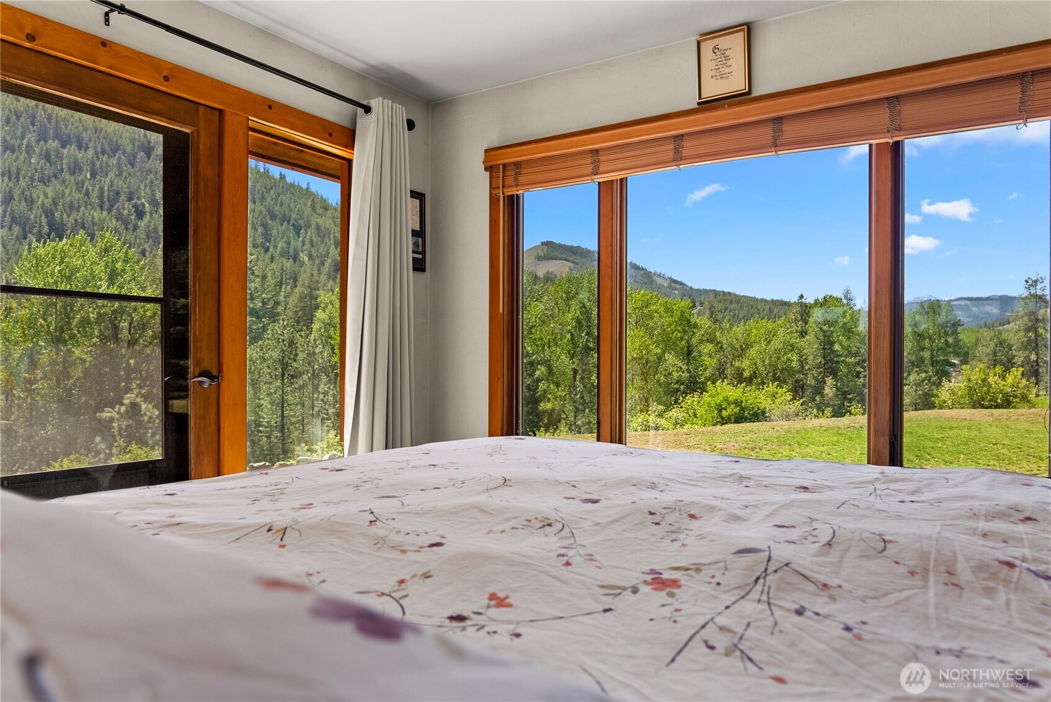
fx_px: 701
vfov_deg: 53.2
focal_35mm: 24
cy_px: 351
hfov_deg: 73.7
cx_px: 526
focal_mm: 24
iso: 800
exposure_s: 1/40
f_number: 6.3
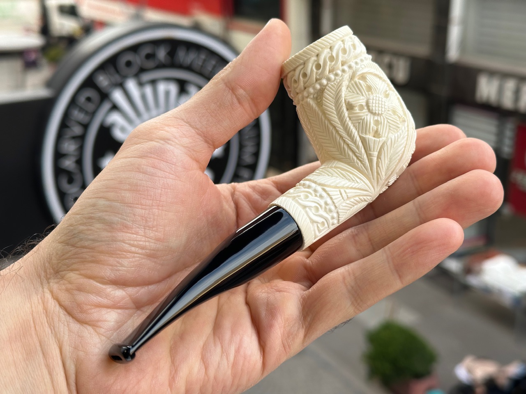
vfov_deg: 30.3
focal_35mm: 48
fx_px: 729
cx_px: 263
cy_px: 197
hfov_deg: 39.7
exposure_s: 1/360
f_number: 1.78
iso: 64
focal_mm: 6.86
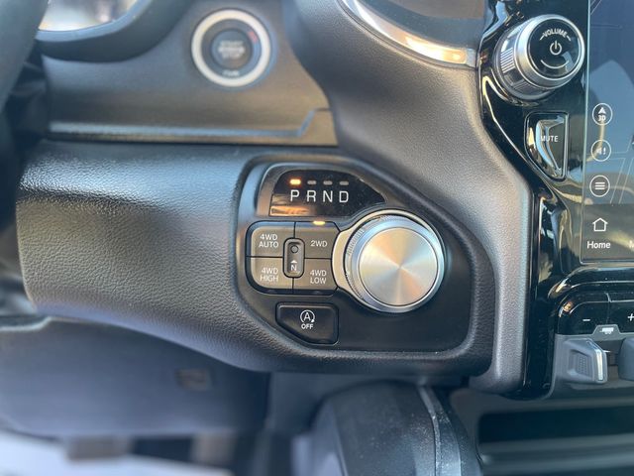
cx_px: 317
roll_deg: +0.8
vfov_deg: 53.1
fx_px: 476
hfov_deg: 67.3
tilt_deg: -17.2
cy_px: 238
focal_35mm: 26
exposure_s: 1/61
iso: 125
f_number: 1.6
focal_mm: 4.2
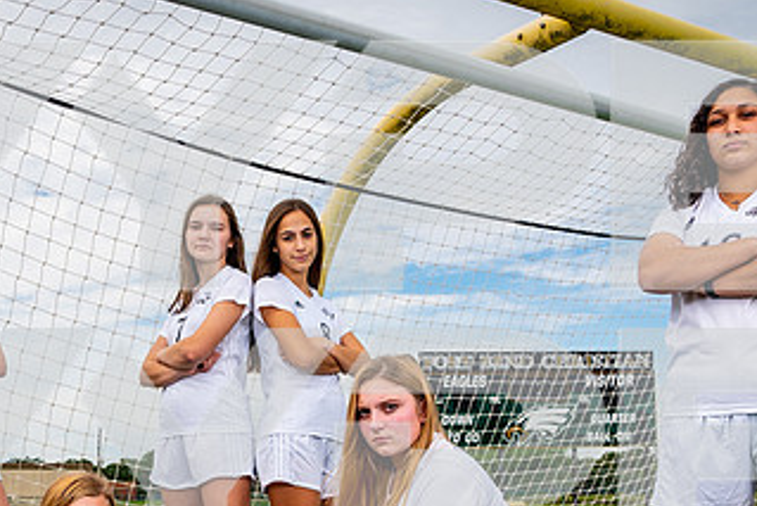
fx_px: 1157
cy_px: 451
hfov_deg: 35.7
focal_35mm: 55
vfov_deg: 24.0
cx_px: 220
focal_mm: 24
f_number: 9.5
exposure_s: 1/125
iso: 100
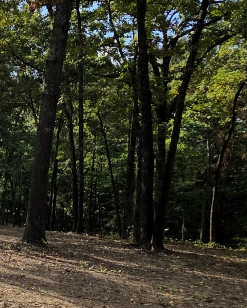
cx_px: -193
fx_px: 502
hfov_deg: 20.2
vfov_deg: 34.1
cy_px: 172
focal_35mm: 55
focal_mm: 2.2
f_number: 1.9
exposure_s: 1/3333
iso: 40
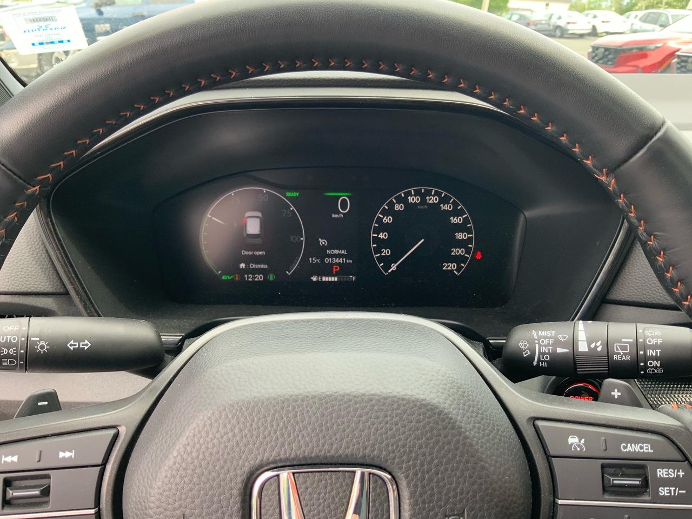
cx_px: 346
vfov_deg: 48.2
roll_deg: -3.8
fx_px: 580
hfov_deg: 61.7
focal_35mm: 29
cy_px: 260
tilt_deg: -23.5
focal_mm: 3
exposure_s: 1/120
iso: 32
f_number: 1.8
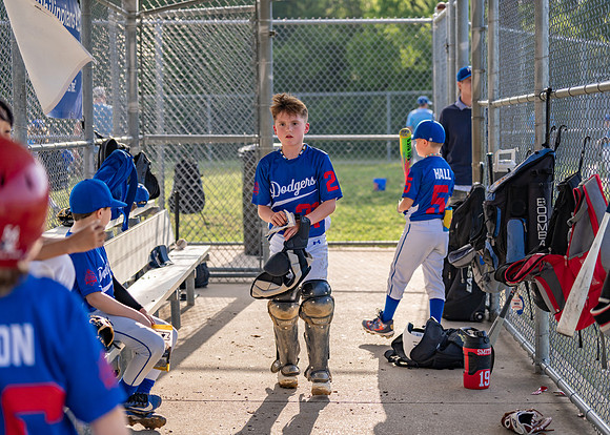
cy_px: 218
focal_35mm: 74
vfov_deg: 19.2
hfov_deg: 26.6
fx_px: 1288
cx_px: 305
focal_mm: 70
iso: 250
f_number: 2.8
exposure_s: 1/2000
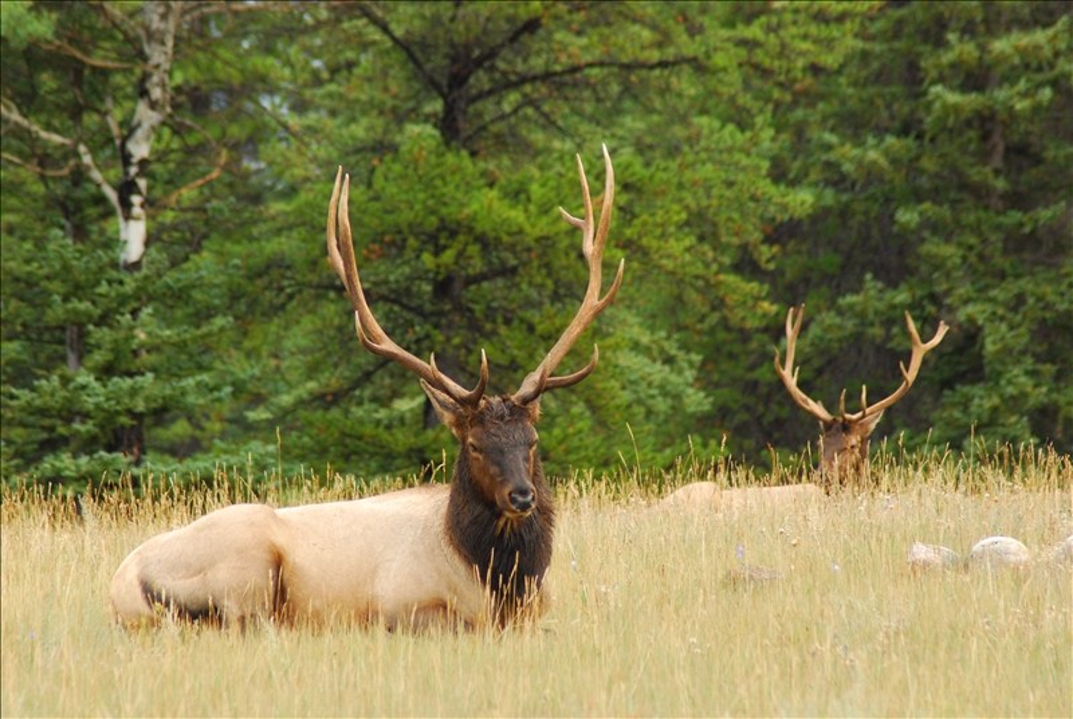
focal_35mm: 375
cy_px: 360
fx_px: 11193
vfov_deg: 3.7
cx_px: 536
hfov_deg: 5.5
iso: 400
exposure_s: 1/200
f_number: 7.1
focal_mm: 250
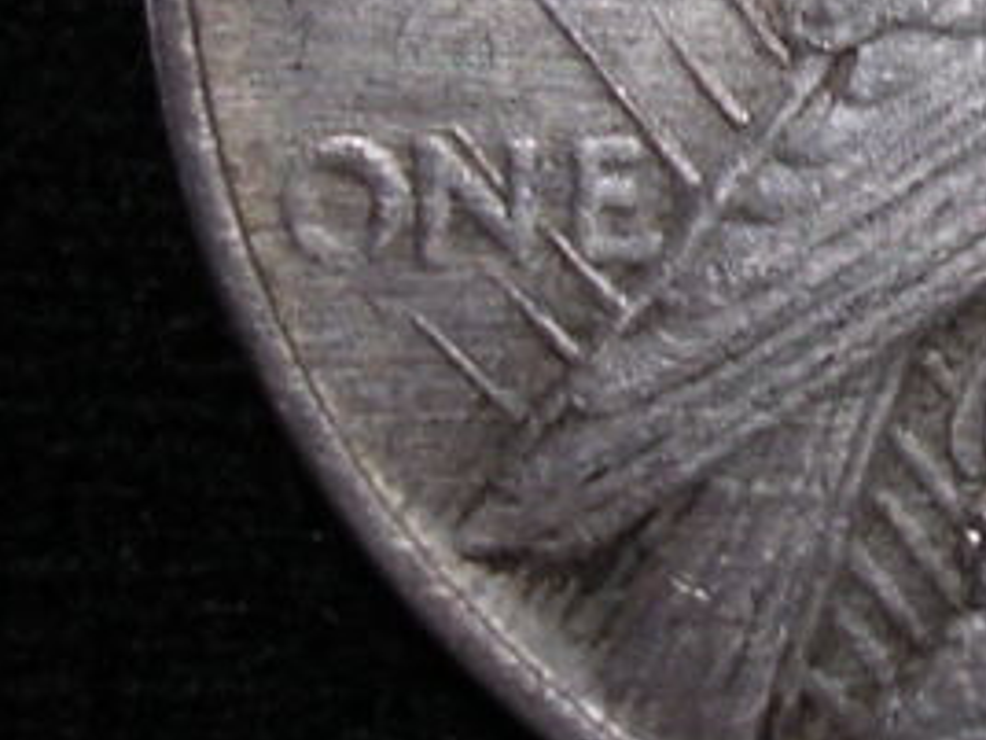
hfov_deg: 13.5
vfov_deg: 10.3
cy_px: -110
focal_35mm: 142
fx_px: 4045
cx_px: 1207
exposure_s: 1/18.2
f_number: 2.8
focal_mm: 5.8
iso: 100
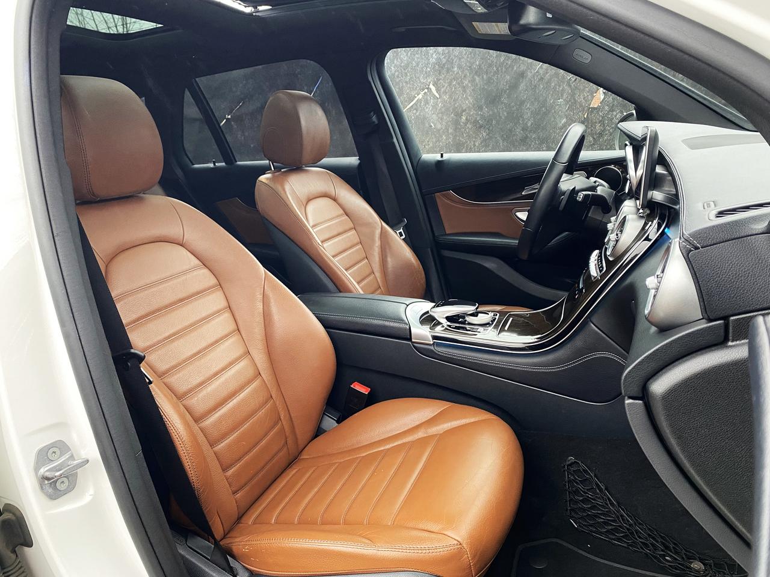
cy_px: 288
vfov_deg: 53.1
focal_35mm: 26
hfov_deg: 67.3
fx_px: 578
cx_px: 385
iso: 250
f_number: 1.8
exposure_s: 1/60
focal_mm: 4.25
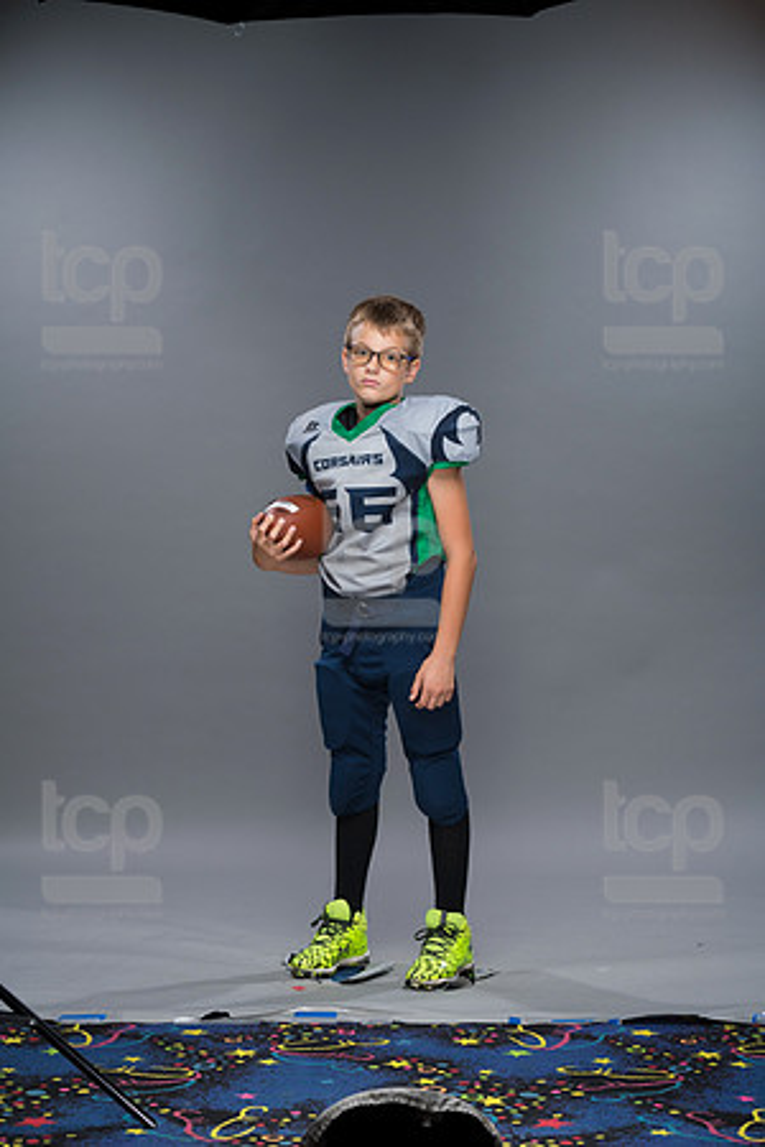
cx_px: 382
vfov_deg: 25.4
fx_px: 2550
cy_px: 574
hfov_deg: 17.1
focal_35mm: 80
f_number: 6.3
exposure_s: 1/250
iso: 320
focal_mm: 80
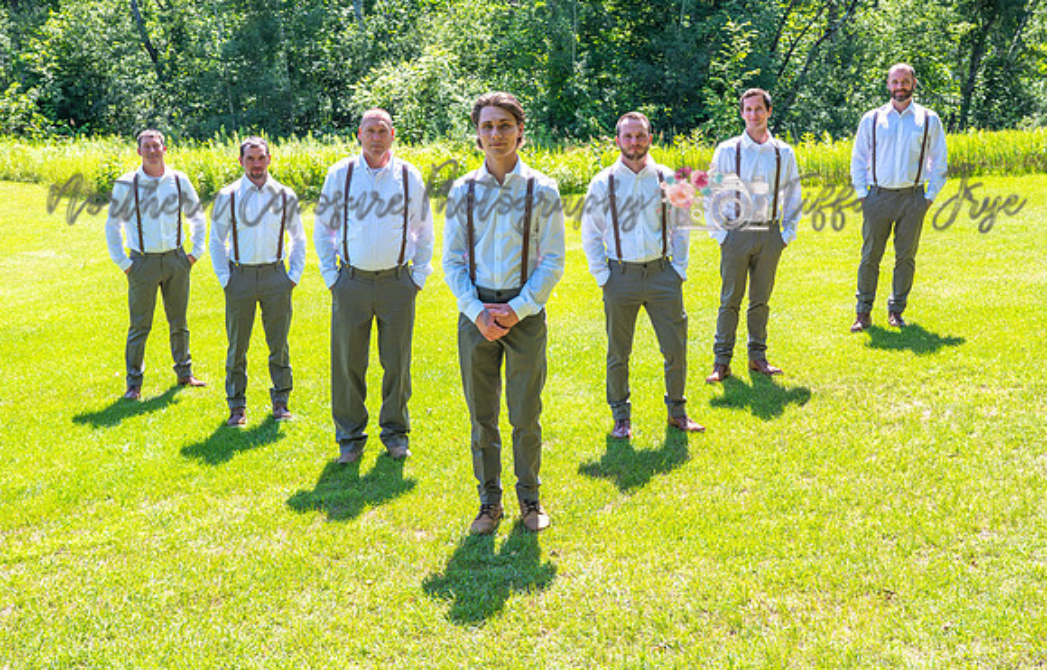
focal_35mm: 44
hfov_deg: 45.1
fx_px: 1262
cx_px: 538
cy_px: 277
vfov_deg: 29.7
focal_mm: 33
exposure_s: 1/320
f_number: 6.3
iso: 100
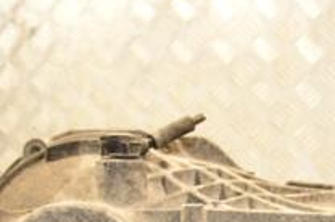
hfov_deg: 25.7
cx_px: 251
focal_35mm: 78
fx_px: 725
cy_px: 253
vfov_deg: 16.8
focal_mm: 18
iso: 800
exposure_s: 1/160
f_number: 5
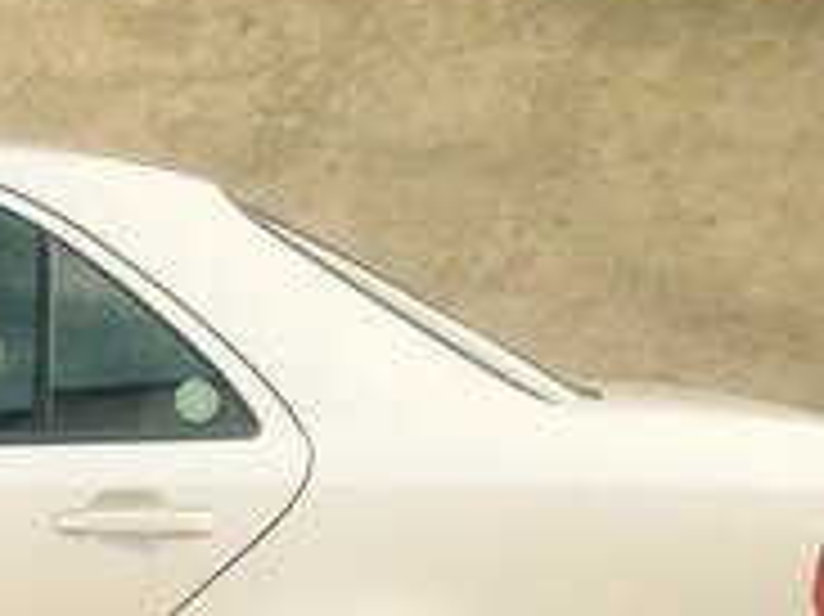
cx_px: -500
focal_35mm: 119
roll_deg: -1.8
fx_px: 2831
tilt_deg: -7.2
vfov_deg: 12.3
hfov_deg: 15.0
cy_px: 614
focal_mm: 4.12
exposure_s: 1/713
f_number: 2.4
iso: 50
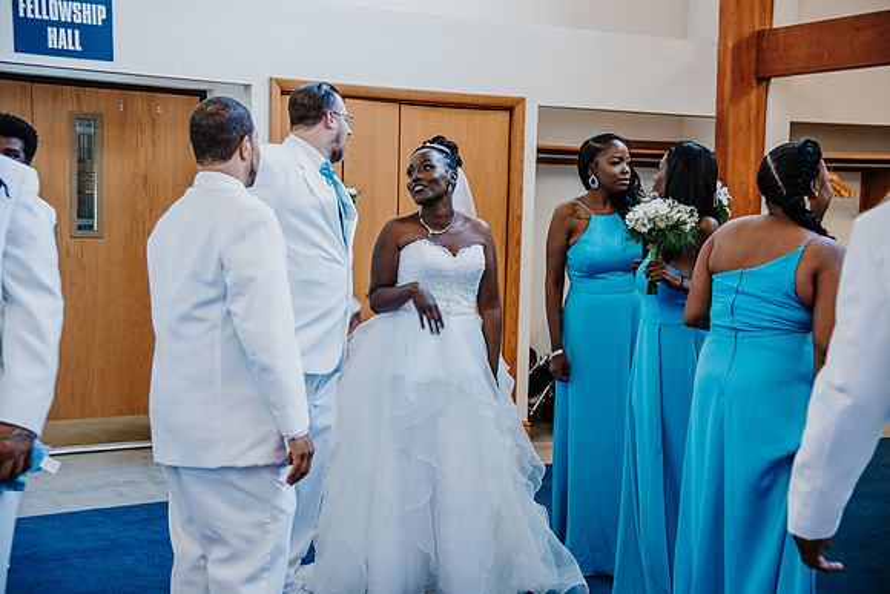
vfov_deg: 26.0
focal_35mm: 52
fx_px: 1286
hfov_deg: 38.2
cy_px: 297
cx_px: 445
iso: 720
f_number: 4
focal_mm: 52
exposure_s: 1/60
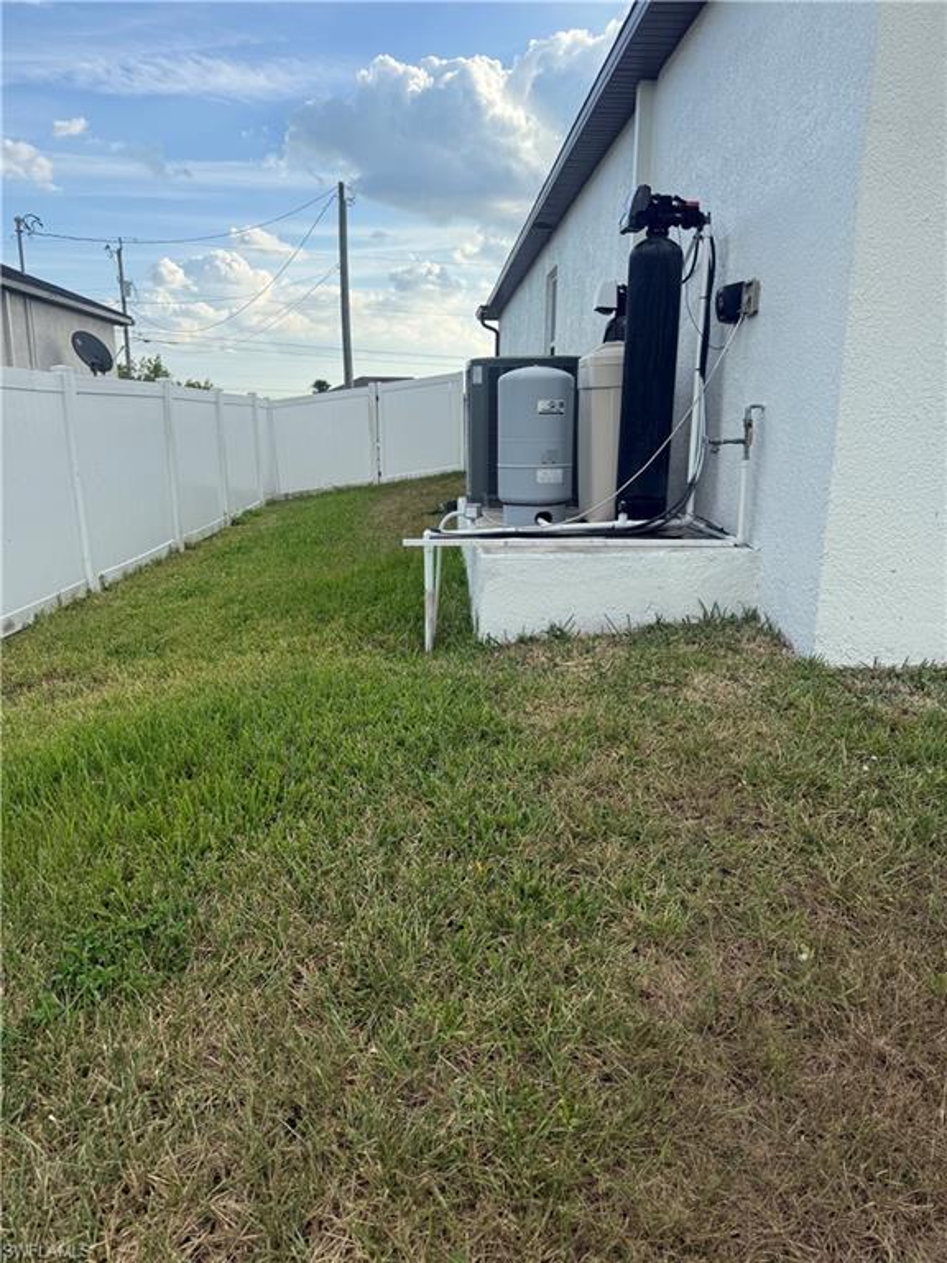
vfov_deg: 71.6
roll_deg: +0.2
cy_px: 632
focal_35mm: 24
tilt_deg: -11.9
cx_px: 474
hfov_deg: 56.8
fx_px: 875
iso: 80
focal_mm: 6.76
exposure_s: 1/2299
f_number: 1.78
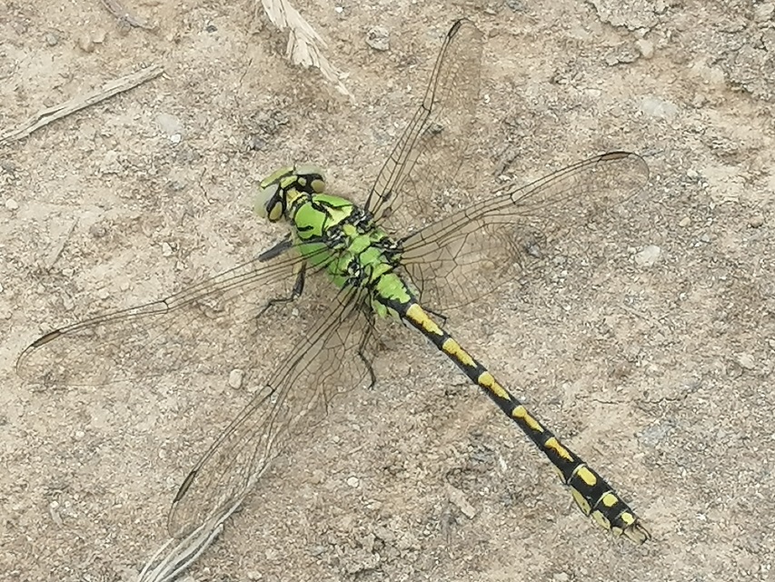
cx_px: 388
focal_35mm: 162
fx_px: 3627
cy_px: 291
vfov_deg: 9.2
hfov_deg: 12.2
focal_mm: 3.95
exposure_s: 1/582
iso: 50
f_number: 1.8
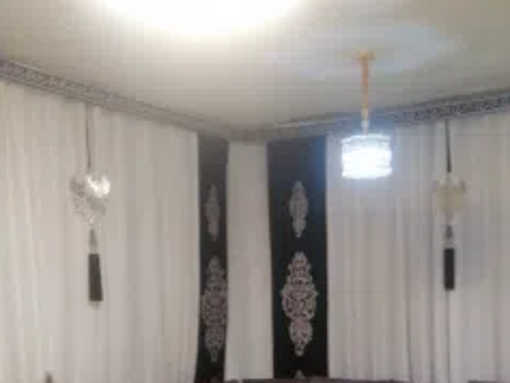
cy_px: 396
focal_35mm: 59
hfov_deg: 32.6
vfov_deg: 23.6
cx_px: 295
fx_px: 870
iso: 250
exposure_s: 1/30
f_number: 1.8
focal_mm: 5.3
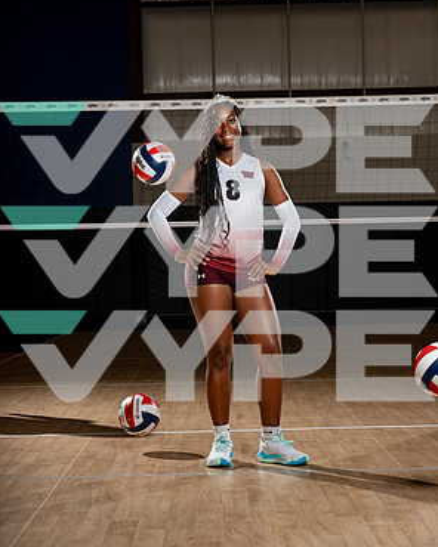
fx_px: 1296
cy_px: 253
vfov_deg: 23.8
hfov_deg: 19.2
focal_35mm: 80
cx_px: 219
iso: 100
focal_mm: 70
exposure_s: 1/250
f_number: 8
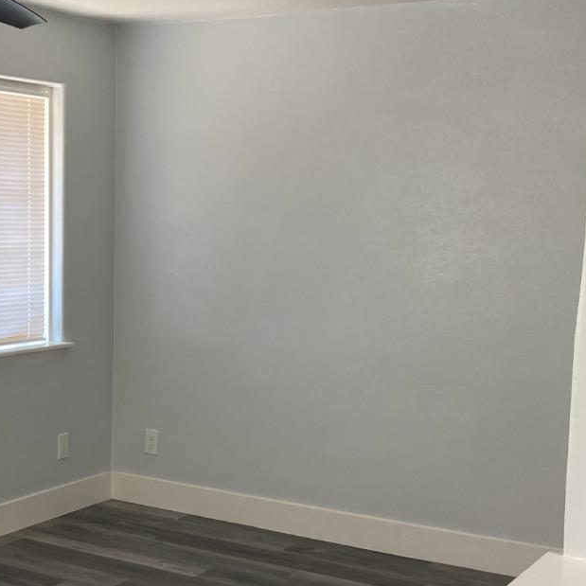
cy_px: 377
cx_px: 78
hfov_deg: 27.7
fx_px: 1149
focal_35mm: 60
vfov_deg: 28.5
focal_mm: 3.99
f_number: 1.8
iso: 100
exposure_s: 1/60
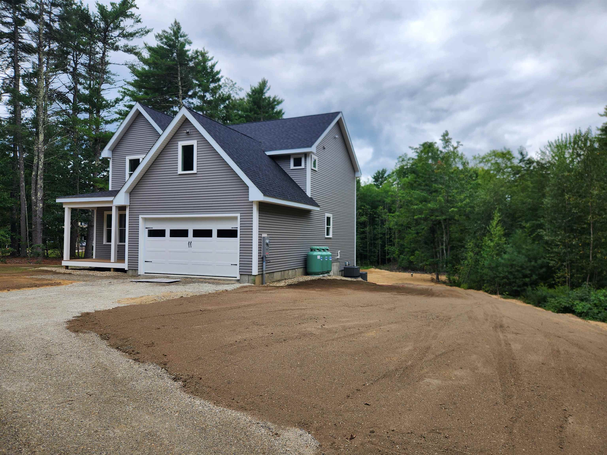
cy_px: 228
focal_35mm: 23
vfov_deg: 58.9
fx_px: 403
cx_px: 304
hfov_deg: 73.9
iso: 20
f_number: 1.8
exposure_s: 1/1044
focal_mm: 5.4
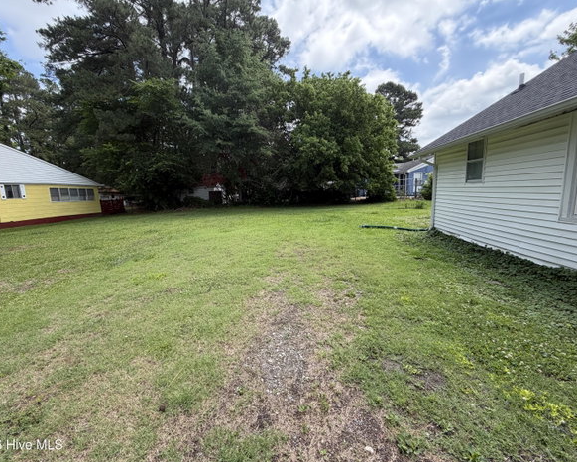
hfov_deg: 96.7
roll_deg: +0.0
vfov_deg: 84.1
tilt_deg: -9.6
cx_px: 278
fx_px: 256
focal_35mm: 15
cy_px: 229
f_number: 2.2
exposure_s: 1/502
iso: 50
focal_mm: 2.22
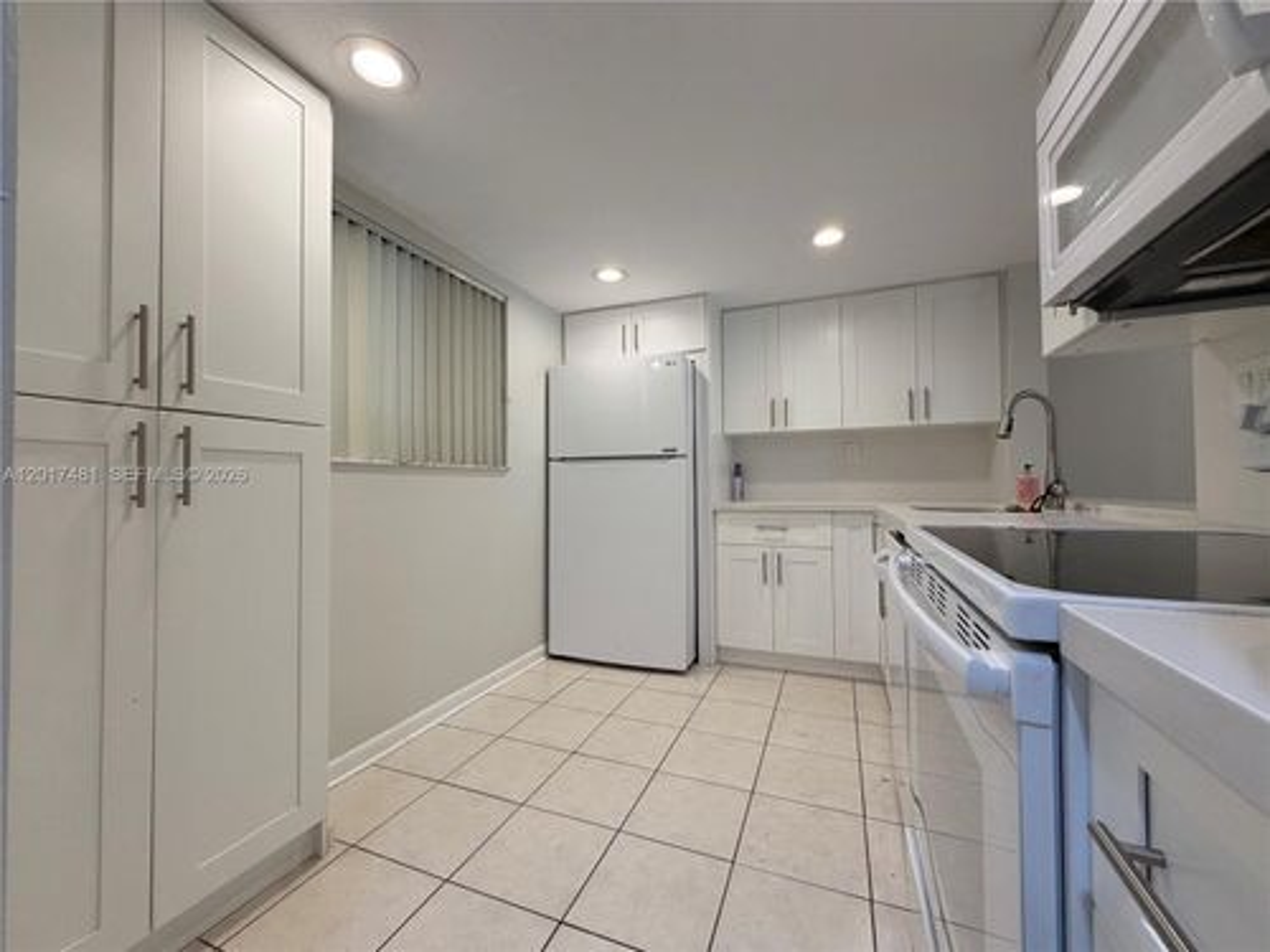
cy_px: 476
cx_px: 635
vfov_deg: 85.7
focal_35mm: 14
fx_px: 514
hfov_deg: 102.1
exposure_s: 1/120
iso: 200
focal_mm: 2.22
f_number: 2.2
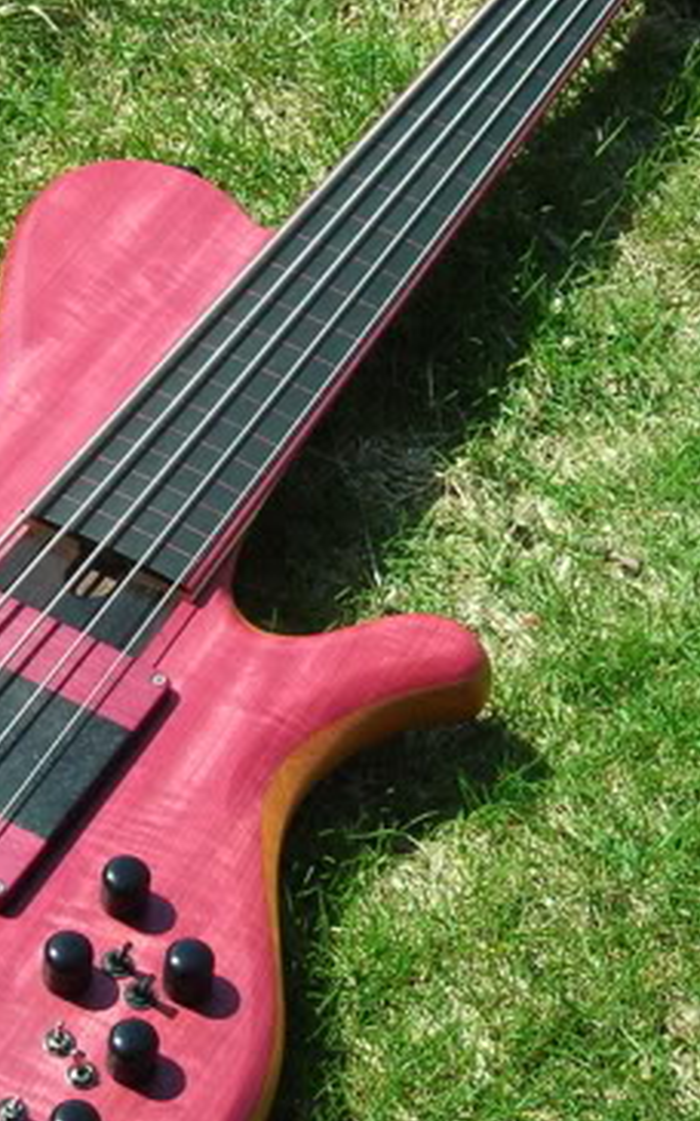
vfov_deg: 22.7
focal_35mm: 91
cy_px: 378
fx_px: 2779
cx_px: 193
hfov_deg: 14.3
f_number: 3.4
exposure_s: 1/365
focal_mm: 7.8
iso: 50
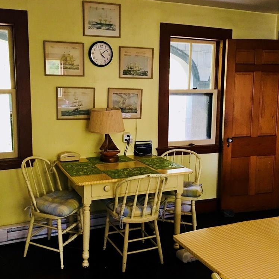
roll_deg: +0.5
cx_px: 113
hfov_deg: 47.0
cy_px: 138
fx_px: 319
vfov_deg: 47.2
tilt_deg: -6.5
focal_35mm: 35
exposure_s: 1/15
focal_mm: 4.15
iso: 100
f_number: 2.2
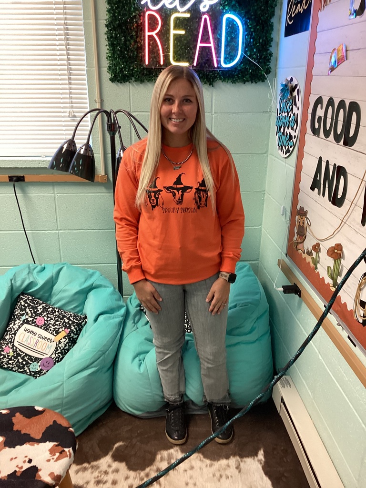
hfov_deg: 45.4
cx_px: 183
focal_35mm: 31
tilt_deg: -22.0
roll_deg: -0.7
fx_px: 437
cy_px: 244
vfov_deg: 58.4
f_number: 2.4
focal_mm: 3.3
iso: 200
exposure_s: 1/60
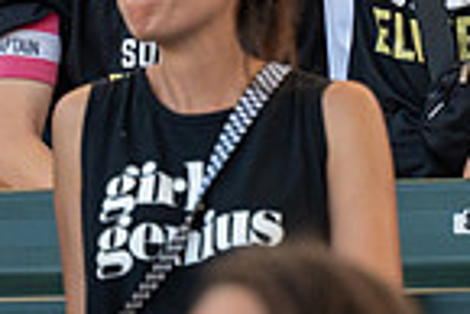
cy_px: -163
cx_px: 418
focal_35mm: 1167
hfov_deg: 1.8
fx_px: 15251
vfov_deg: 1.2
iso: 1000
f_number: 2.8
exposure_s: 1/2000
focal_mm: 195
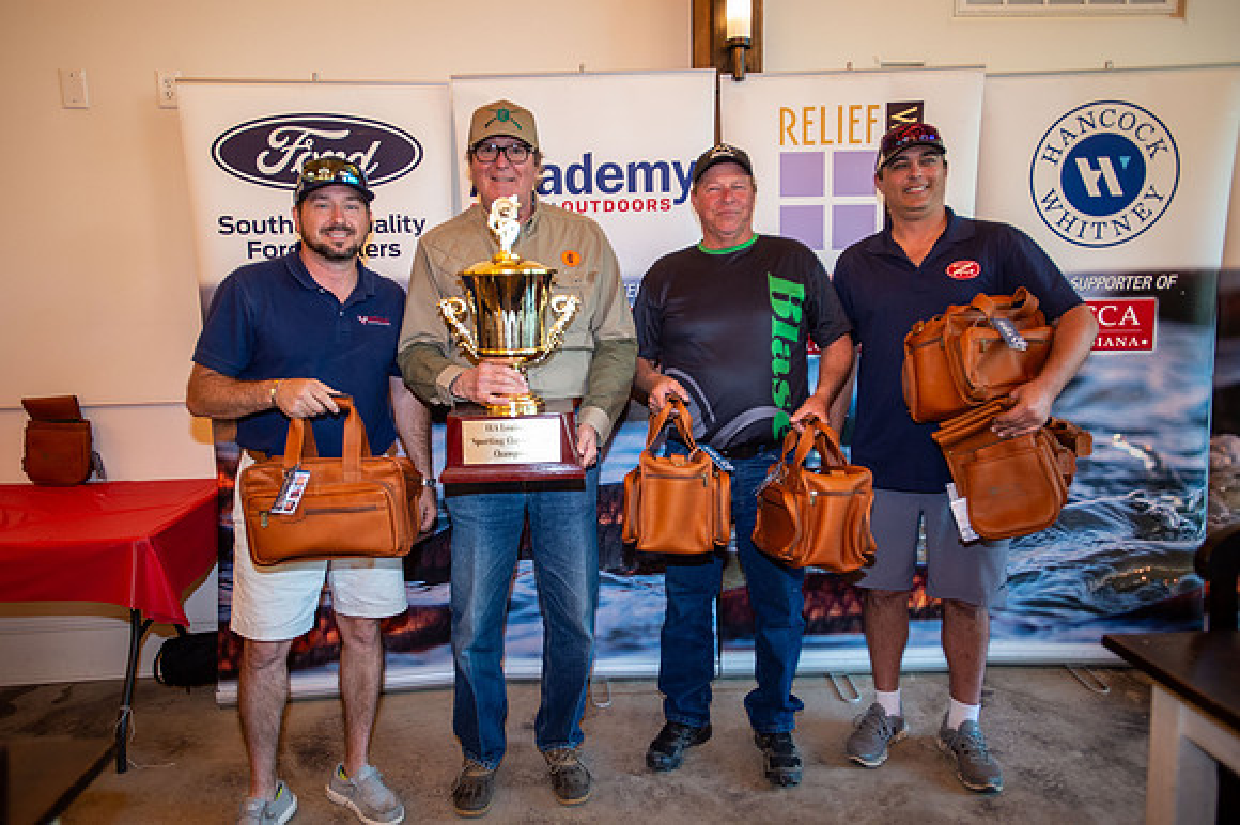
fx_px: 861
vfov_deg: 51.2
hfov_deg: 71.5
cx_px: 620
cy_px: 412
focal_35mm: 25
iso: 800
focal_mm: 25
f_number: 2.8
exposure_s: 1/60
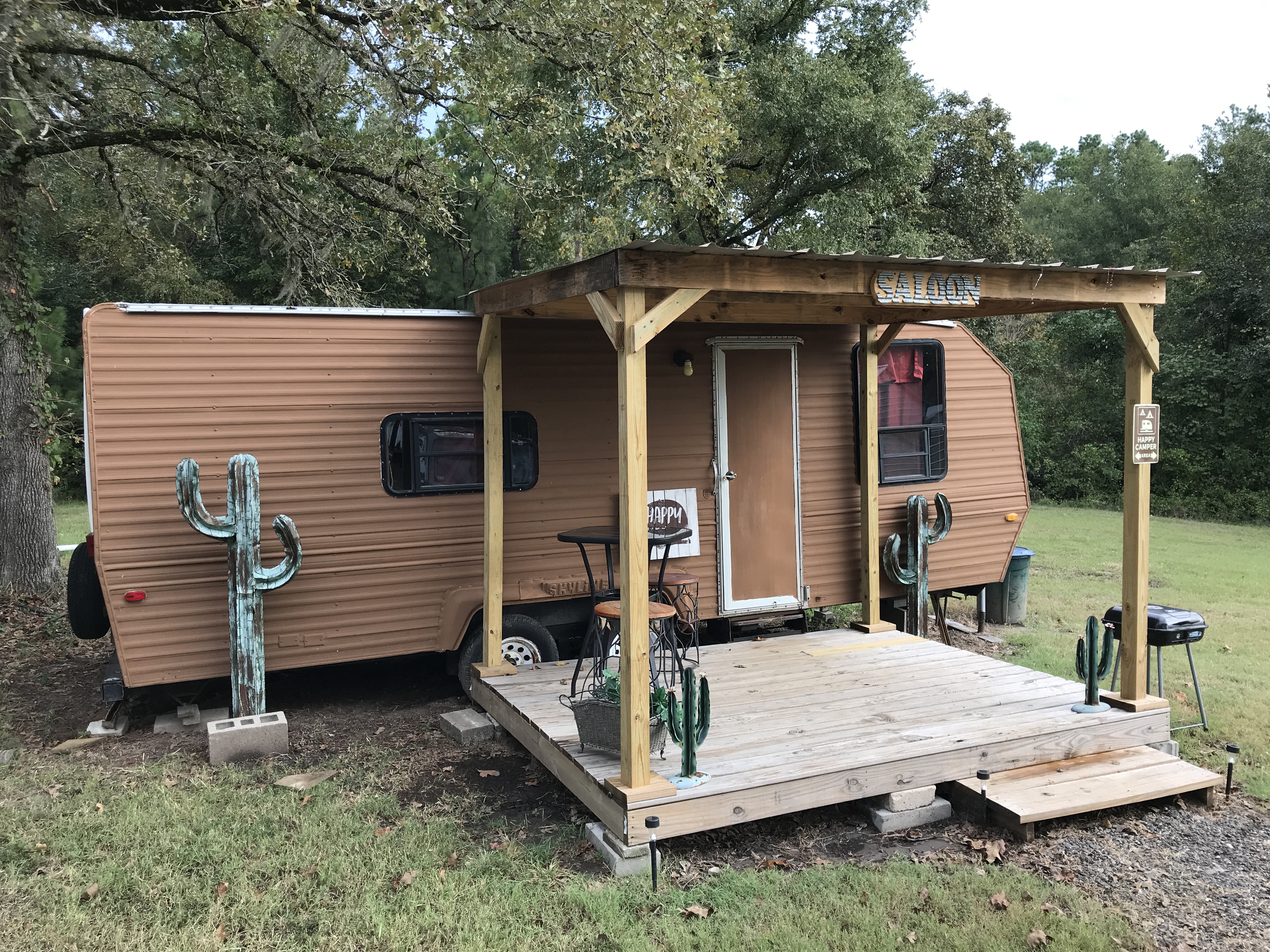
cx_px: 635
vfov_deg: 49.7
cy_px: 476
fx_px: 1027
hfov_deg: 63.4
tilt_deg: -4.1
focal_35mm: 28
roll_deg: +1.4
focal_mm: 3.99
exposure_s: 1/308
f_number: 1.8
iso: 20
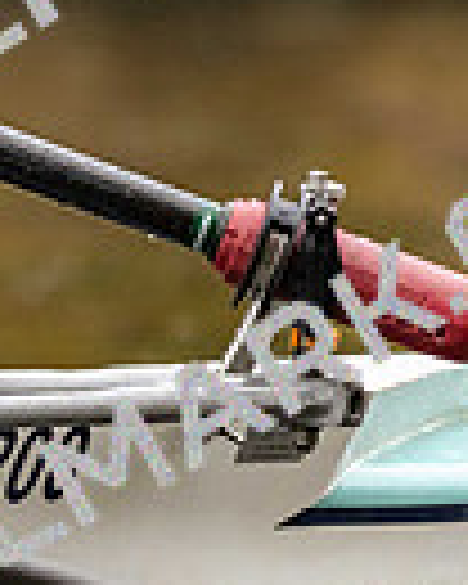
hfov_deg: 0.9
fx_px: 28983
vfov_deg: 1.2
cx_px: -688
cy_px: -169
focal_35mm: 1674
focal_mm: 400
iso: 3200
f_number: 4.5
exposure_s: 1/2500
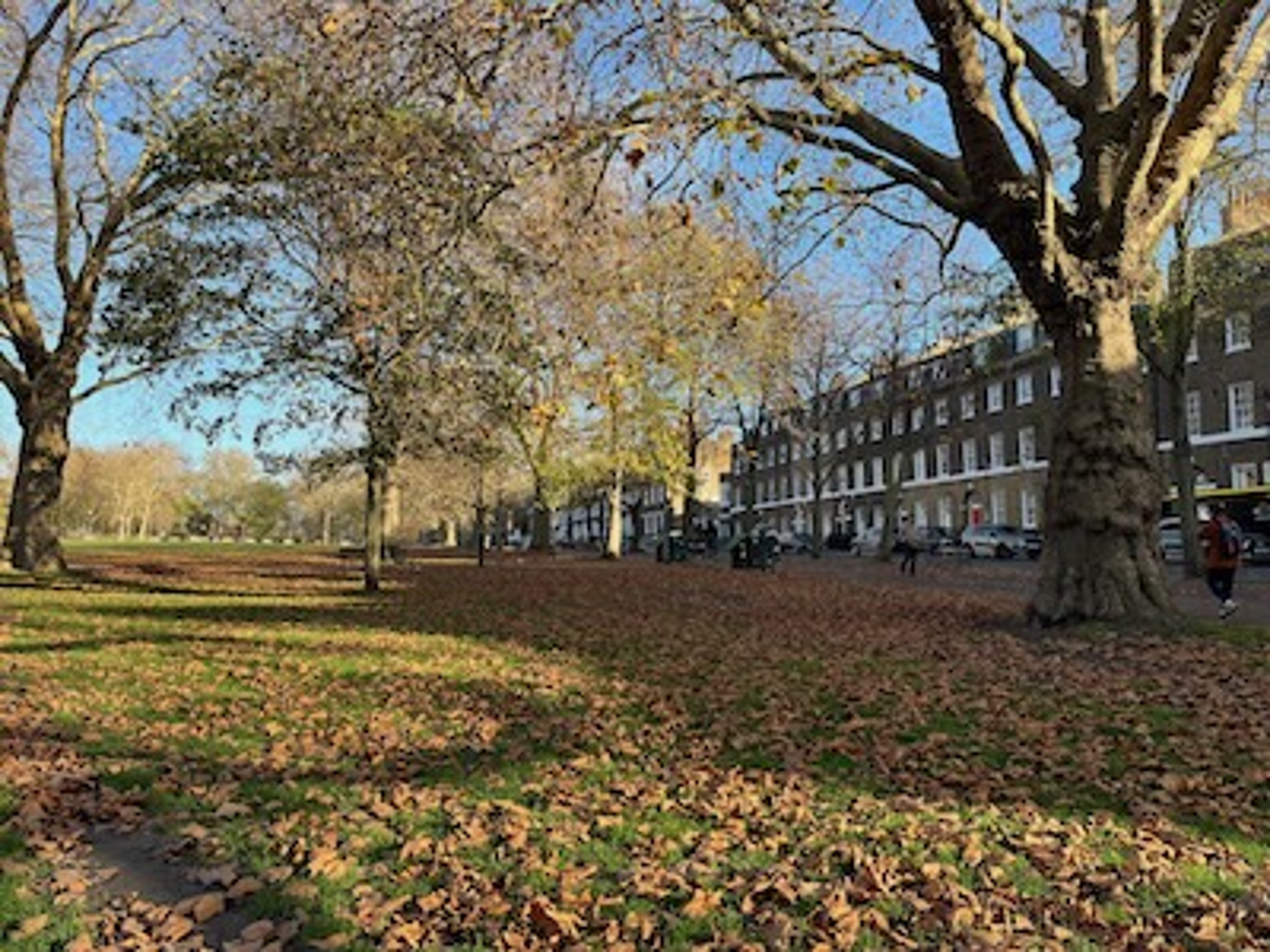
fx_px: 954
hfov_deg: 67.3
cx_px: 635
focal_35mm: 26
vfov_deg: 53.1
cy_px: 476
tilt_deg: +4.2
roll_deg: -0.5
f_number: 1.6
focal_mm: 5.1
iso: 50
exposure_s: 1/621
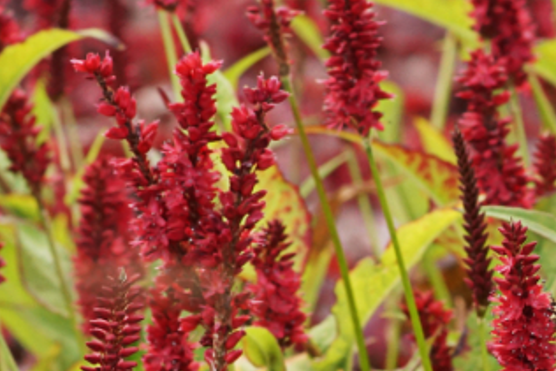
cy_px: 461
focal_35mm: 570
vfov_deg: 2.4
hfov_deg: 3.6
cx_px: 1052
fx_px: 8807
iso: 400
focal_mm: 100
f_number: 8
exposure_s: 1/160
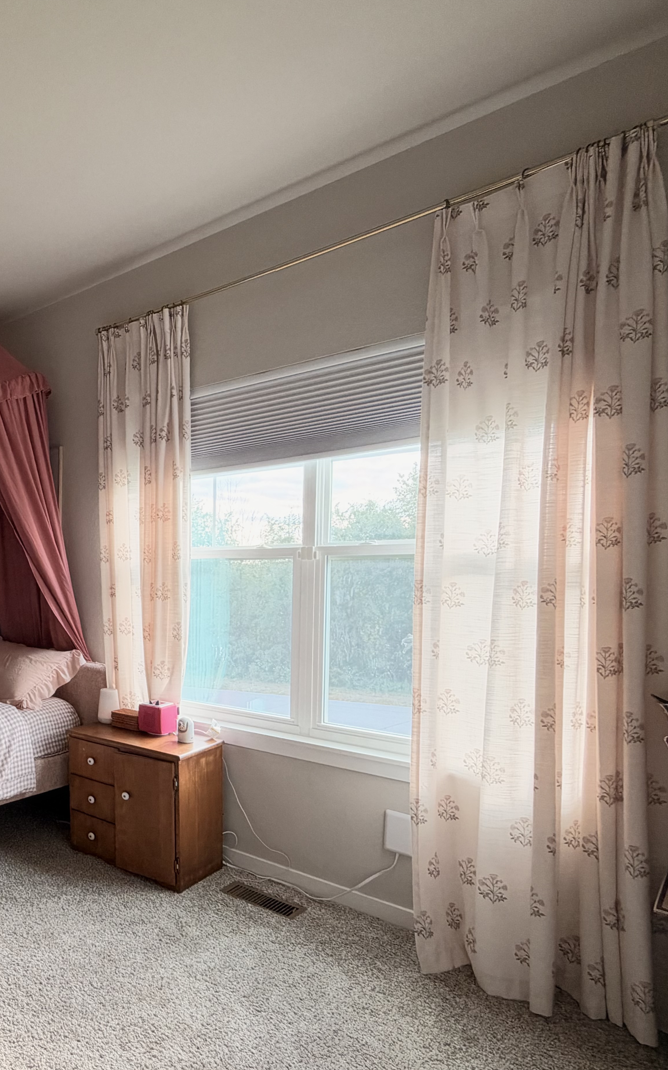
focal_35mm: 23
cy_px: 604
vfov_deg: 76.8
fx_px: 670
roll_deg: +0.2
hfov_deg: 43.2
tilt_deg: -2.4
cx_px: -40
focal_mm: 2.22
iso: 320
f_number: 2.2
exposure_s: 1/120
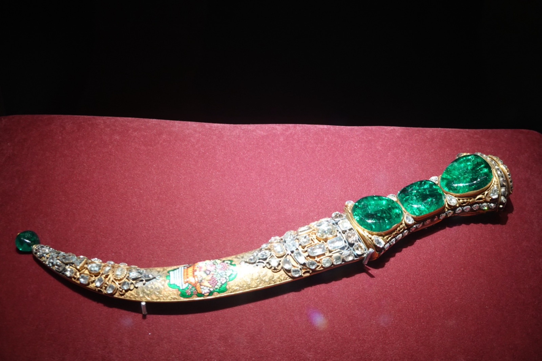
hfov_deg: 31.0
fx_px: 978
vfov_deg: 20.9
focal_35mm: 65
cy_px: 180
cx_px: 271
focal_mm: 23.86
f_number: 4
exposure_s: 1/25
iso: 800
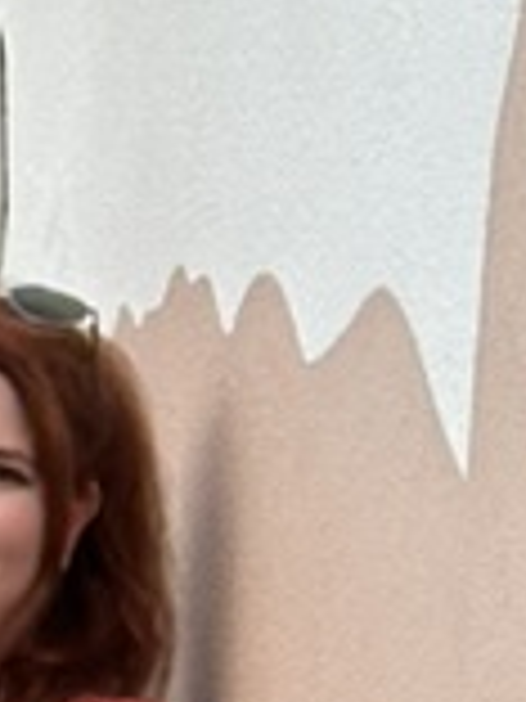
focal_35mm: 315
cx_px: -908
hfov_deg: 4.6
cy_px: 1922
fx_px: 6382
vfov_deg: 5.9
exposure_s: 1/138
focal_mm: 6.86
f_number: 1.78
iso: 64
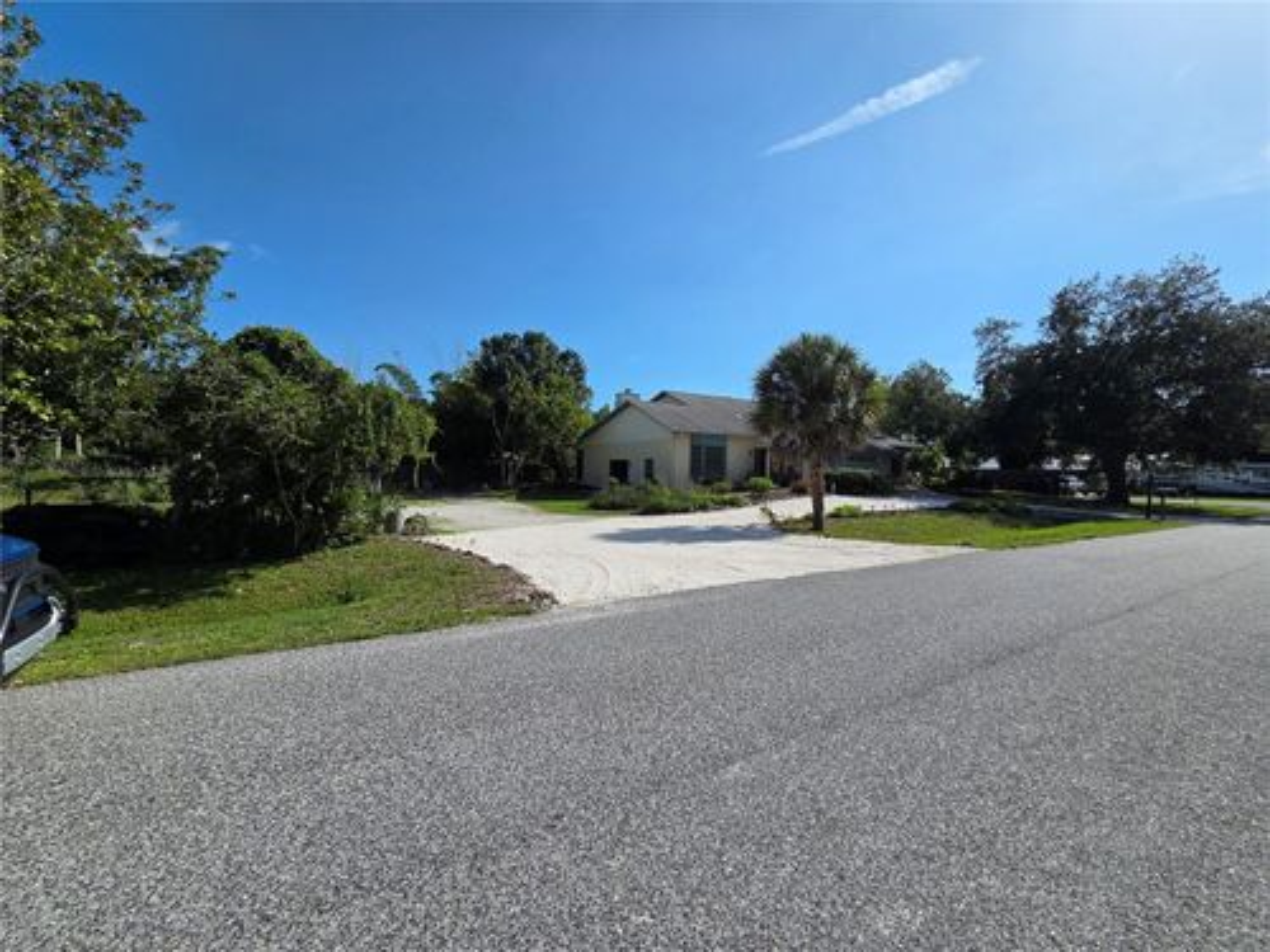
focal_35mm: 13
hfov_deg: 106.2
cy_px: 476
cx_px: 635
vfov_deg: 89.9
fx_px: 477
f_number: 2.2
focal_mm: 2.2
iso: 50
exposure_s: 1/2723
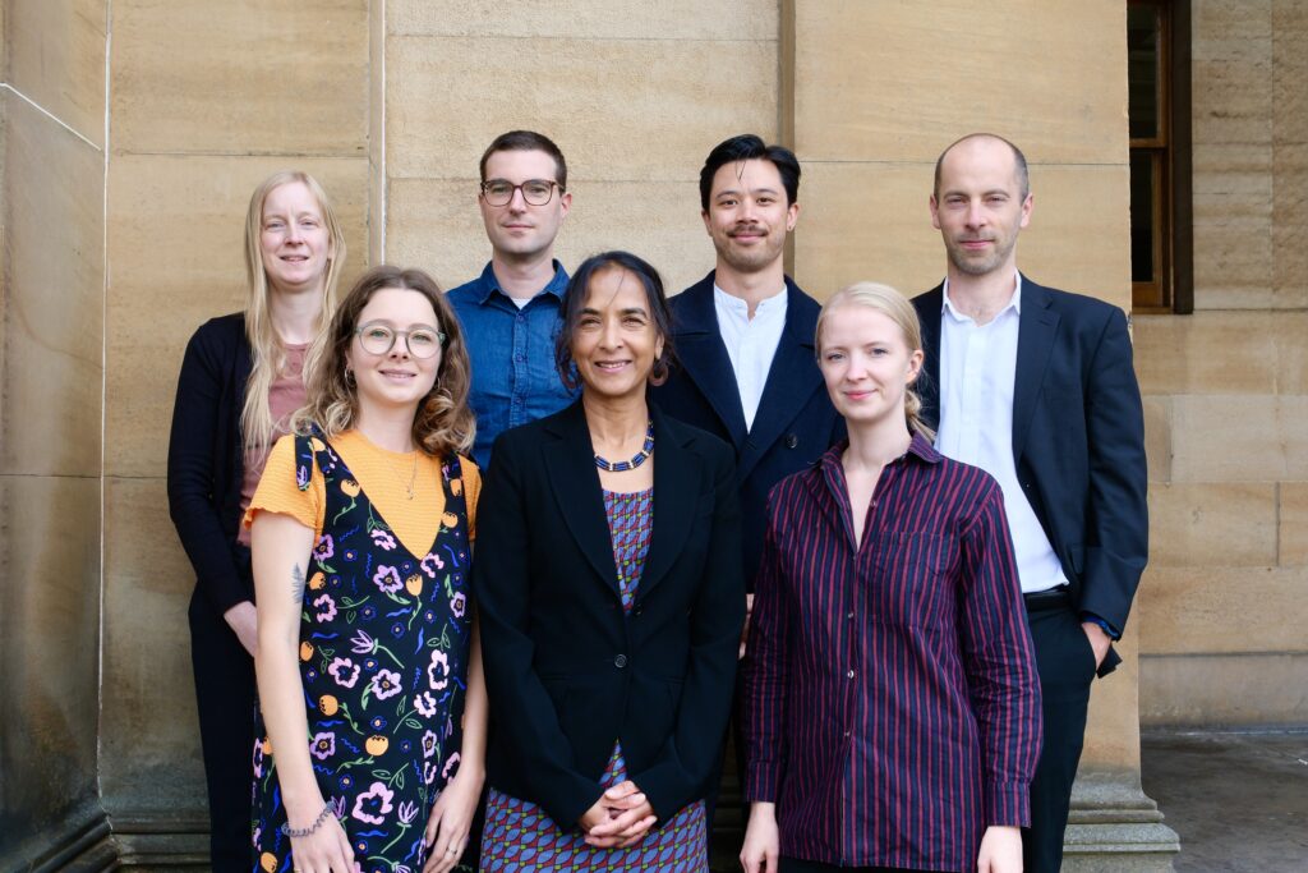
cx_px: 654
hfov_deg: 47.4
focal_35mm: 41
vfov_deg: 32.6
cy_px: 436
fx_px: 1490
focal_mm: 27.4
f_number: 6.4
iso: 1000
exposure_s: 1/250
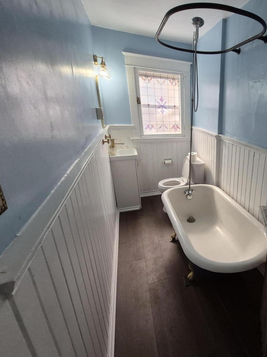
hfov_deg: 64.1
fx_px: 185
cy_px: 172
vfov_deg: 87.7
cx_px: 221
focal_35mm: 18
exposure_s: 1/100
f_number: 2.2
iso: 250
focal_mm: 1.74
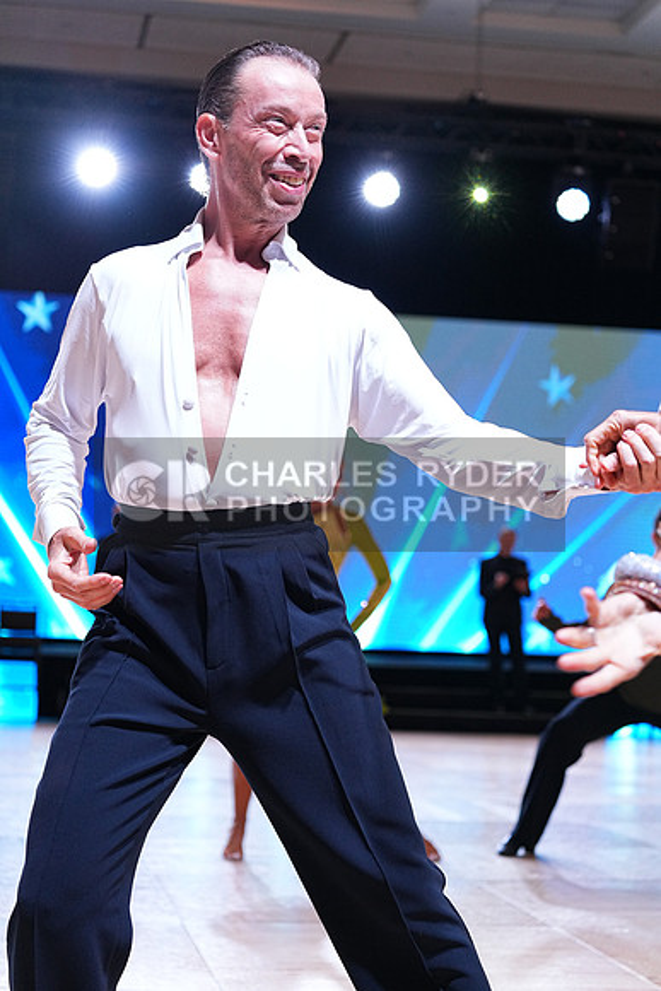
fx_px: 1927
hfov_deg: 19.5
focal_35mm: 70
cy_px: 496
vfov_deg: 28.8
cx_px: 330
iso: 2000
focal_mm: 70
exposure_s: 1/400
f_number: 4
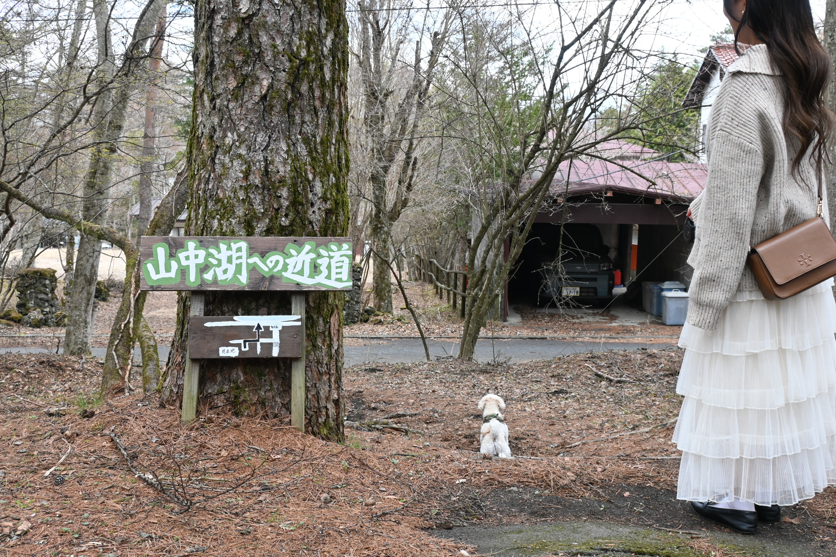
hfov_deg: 47.2
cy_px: 278
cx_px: 418
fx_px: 958
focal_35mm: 41
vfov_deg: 32.4
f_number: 7.1
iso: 400
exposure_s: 1/200
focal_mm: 27.5
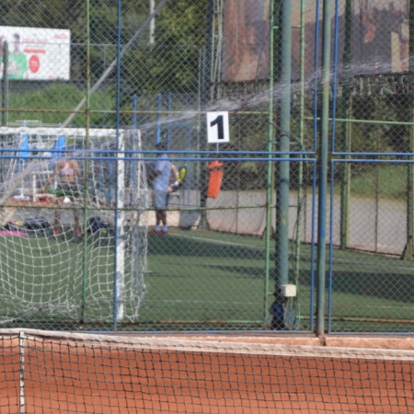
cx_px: 183
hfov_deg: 6.2
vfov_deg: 6.2
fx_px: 3843
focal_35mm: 284
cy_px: 276
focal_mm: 98
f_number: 6.3
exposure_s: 1/160
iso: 100
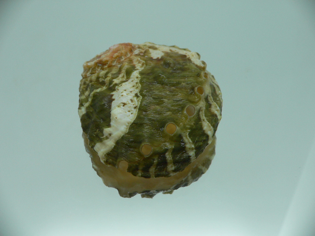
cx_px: 158
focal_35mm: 35
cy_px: 118
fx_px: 318
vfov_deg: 40.7
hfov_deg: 52.6
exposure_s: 1/60
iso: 80
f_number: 2.8
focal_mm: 4.6
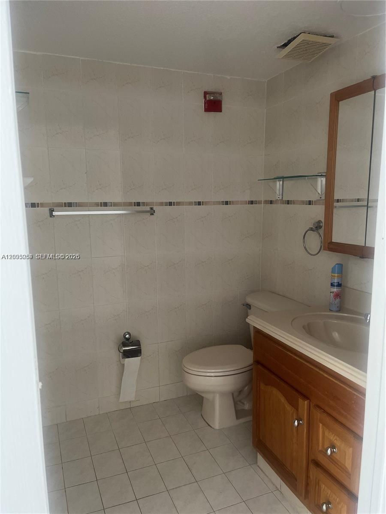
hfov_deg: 53.1
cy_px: 257
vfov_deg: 67.3
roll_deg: +0.3
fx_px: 387
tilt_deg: -8.4
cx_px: 193
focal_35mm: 26
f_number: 1.6
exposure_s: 1/60
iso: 250
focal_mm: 5.1
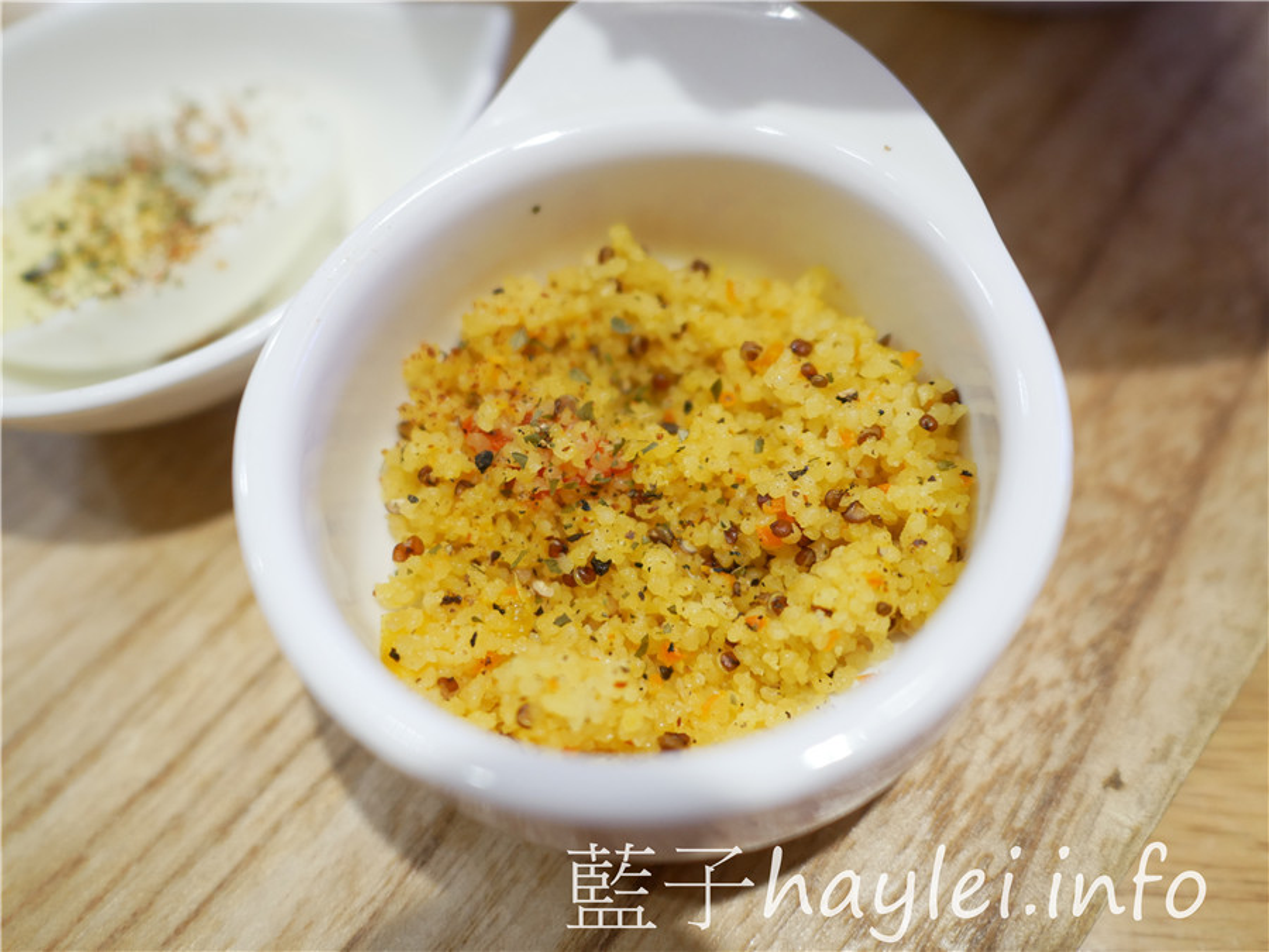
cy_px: 476
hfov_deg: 60.0
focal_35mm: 30
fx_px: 1100
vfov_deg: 46.8
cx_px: 634
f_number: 1.7
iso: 500
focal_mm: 15
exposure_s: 1/60
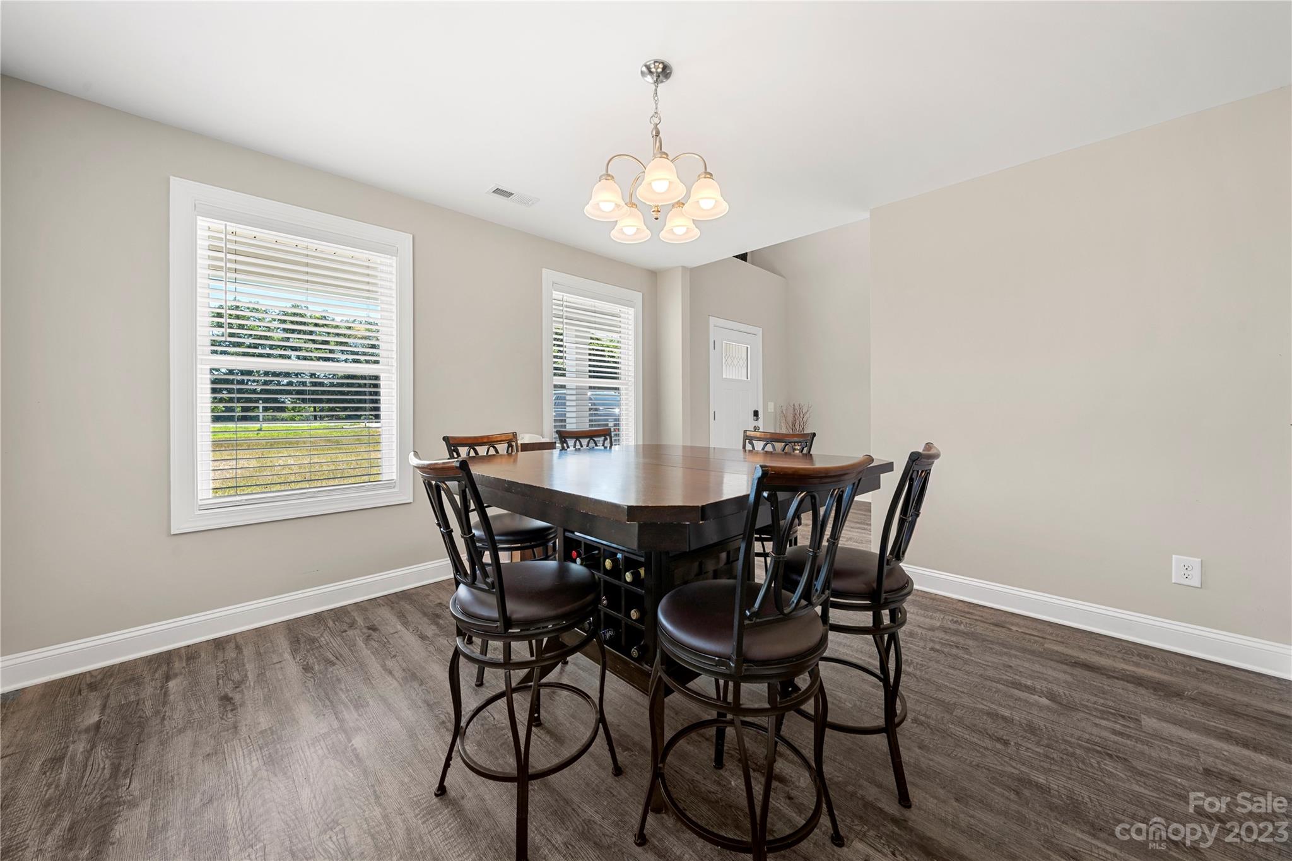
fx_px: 431
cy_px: 430
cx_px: 646
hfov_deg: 112.6
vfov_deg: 90.0
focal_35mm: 12
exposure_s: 1/2
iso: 200
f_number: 8
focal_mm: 12
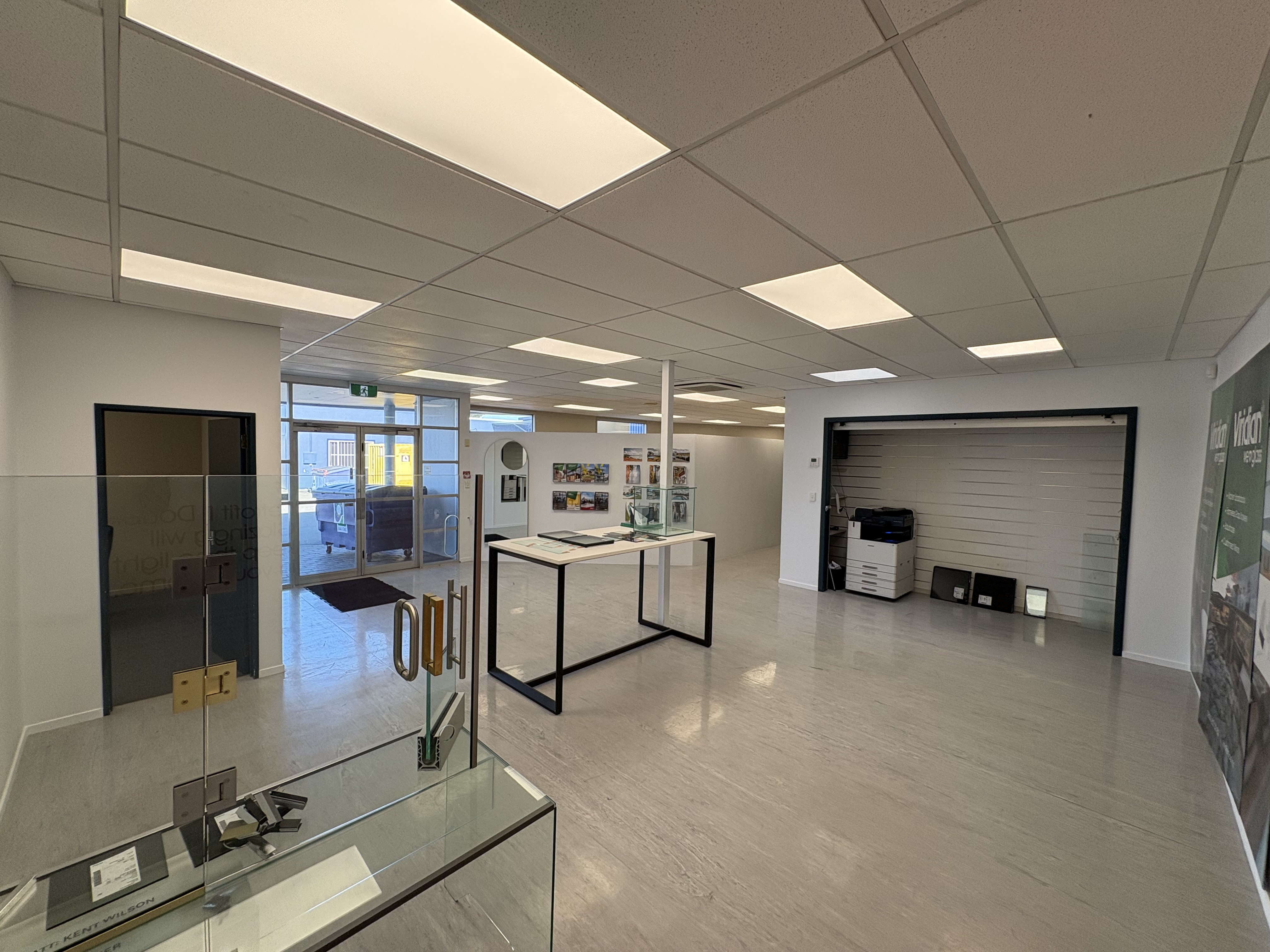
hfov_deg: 102.1
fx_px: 514
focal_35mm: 14
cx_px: 635
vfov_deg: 85.7
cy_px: 476
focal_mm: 2.22
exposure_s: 1/138
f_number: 2.2
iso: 80
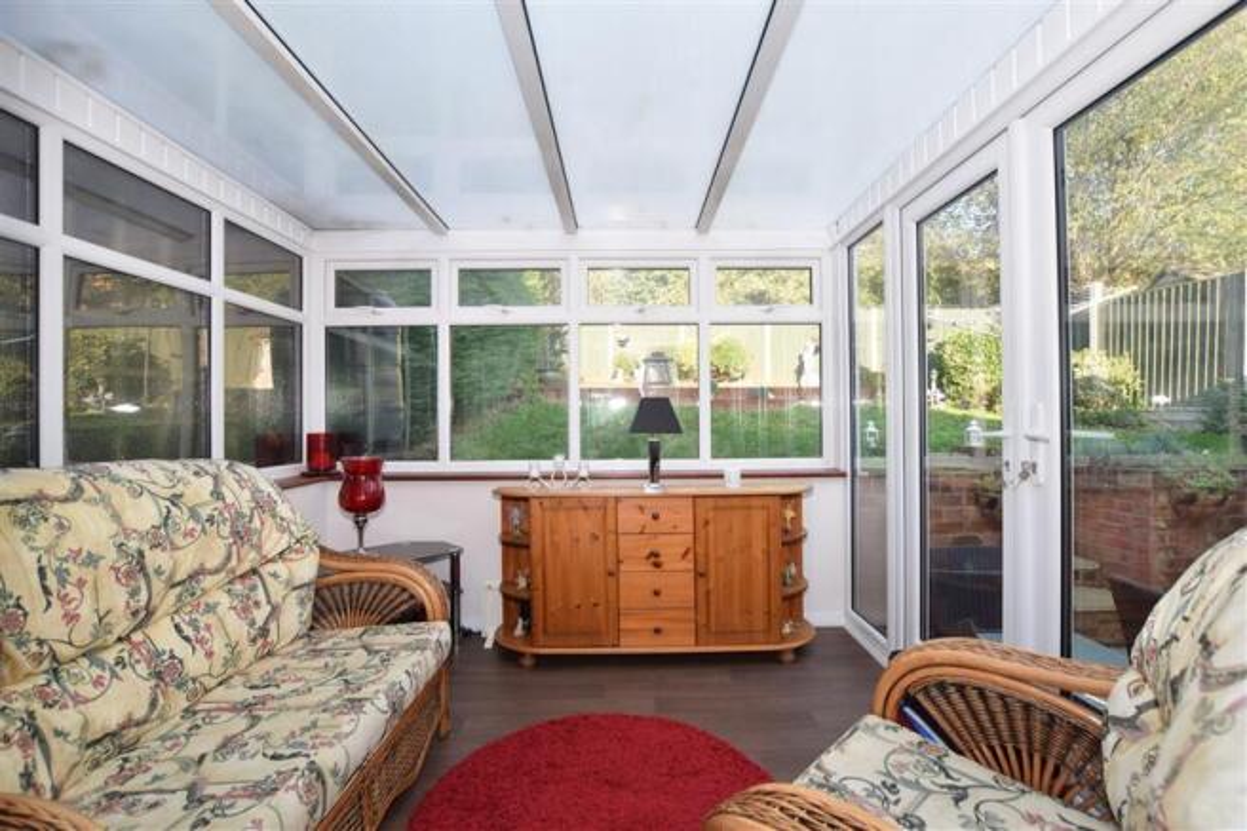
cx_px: 624
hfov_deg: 100.4
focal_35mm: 15
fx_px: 519
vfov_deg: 77.3
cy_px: 416
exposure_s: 1/200
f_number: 7.1
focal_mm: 10
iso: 400
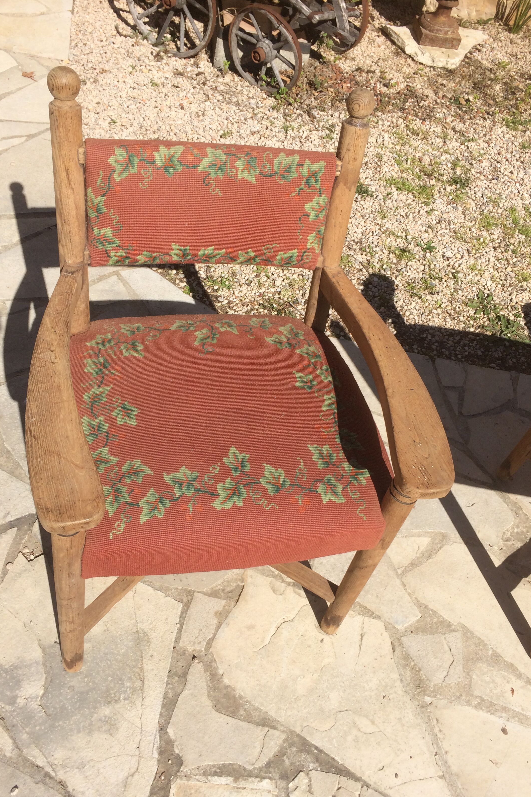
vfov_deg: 60.3
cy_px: 404
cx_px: 254
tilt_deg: -52.4
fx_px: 686
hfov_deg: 42.3
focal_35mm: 31
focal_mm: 4.15
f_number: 2.2
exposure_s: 1/2564
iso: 32
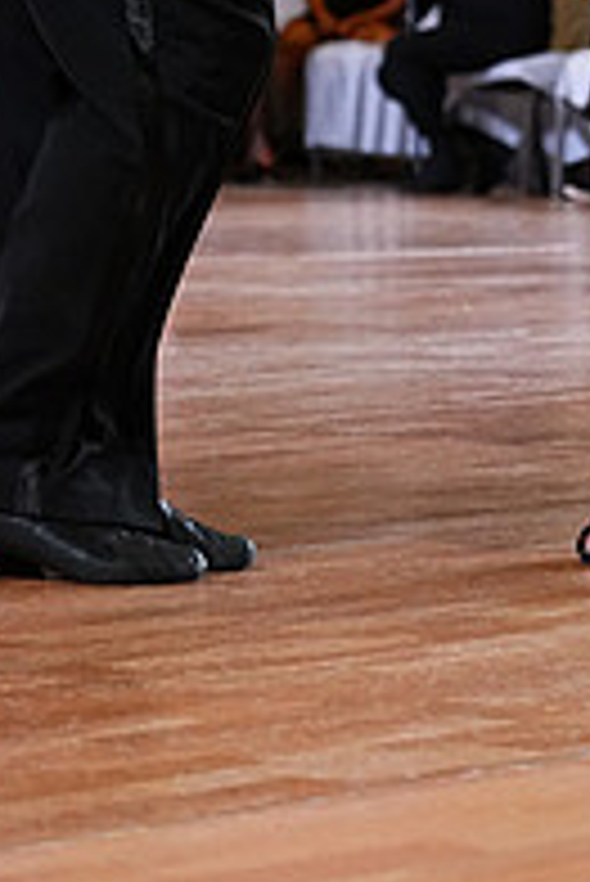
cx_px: 588
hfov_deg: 6.4
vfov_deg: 9.3
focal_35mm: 216
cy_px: -382
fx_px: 5300
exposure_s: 1/500
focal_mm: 73
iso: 3200
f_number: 4
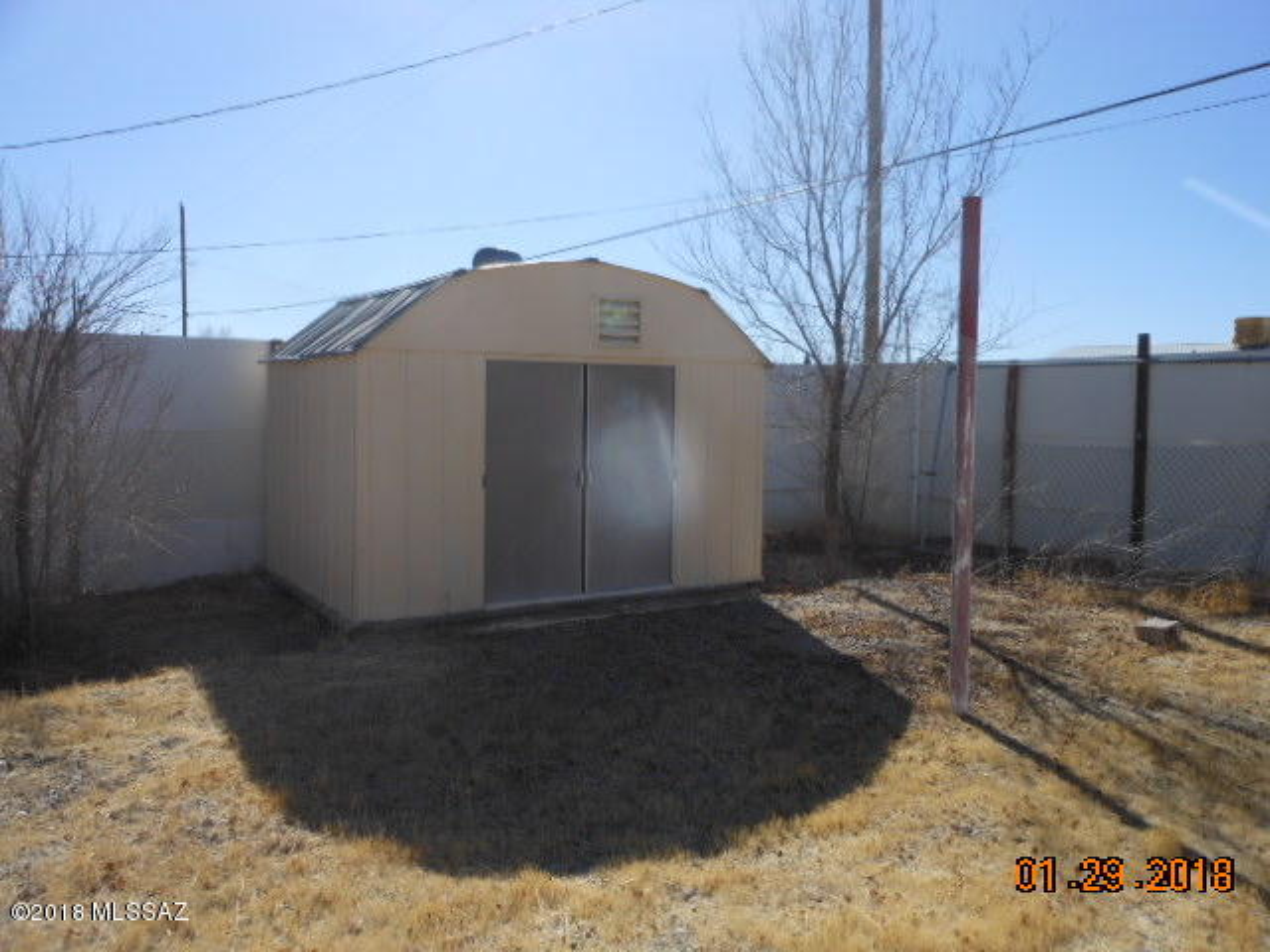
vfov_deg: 49.7
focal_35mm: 28
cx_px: 635
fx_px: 1027
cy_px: 476
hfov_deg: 63.4
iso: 80
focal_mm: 5
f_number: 3.7
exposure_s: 1/1000
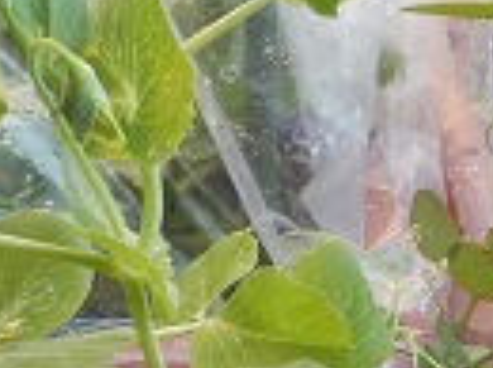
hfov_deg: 14.9
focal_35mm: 129
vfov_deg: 11.4
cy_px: 304
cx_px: -76
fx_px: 1834
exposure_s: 1/40
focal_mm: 4.3
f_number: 3.4
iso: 80
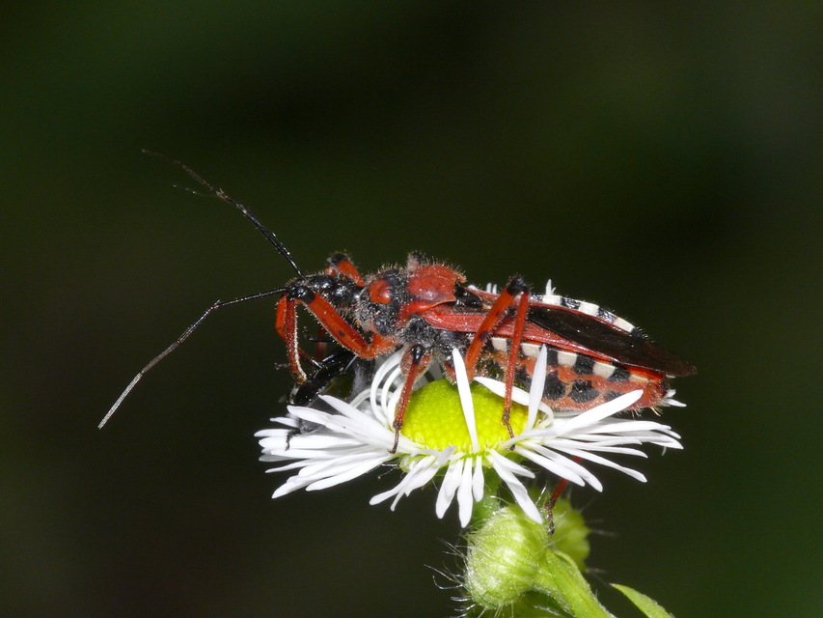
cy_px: 309
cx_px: 412
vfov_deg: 5.9
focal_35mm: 254
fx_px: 6040
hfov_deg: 7.8
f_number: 11
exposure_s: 1/640
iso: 200
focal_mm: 53.7
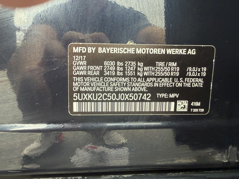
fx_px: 166
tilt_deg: -3.5
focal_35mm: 24
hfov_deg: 71.6
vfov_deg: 56.8
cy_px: 90
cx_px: 120
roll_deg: -0.3
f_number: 2.2
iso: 200
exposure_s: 1/121
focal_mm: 2.22
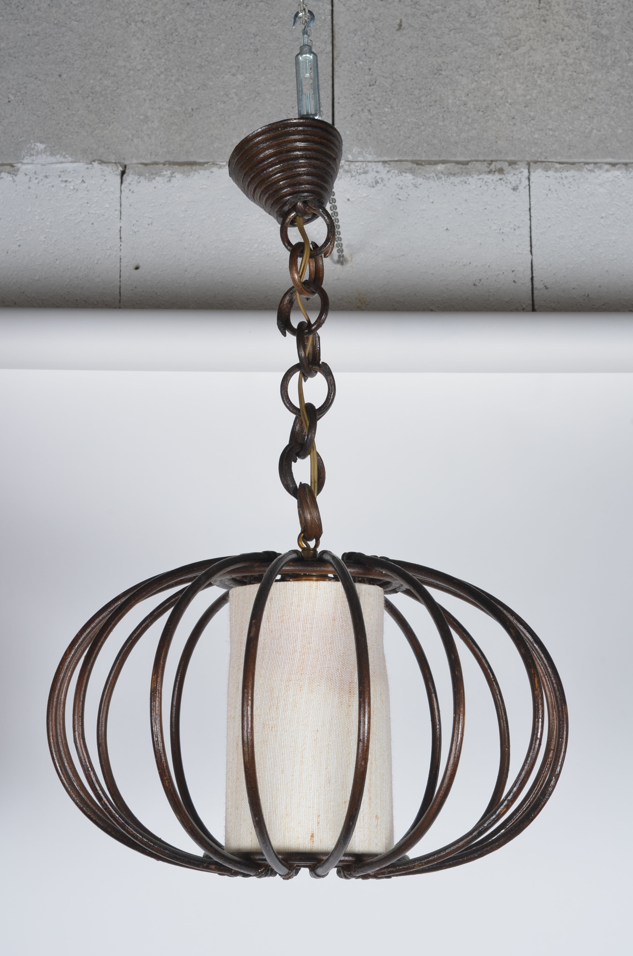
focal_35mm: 75
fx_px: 1987
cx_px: 316
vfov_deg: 27.0
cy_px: 478
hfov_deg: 18.1
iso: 100
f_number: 11
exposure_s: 1/125
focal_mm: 50
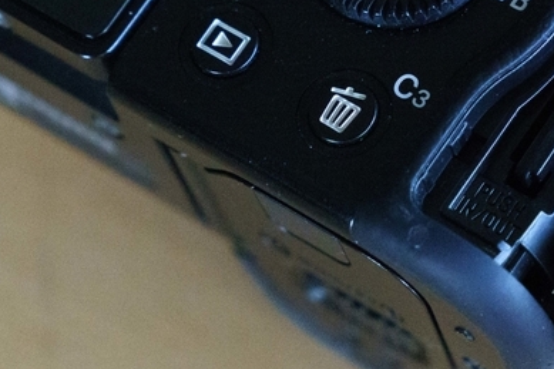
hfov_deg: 9.4
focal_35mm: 216
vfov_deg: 6.3
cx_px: 625
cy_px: 67
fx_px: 3322
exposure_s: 1/80
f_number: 5.6
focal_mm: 70
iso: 12800
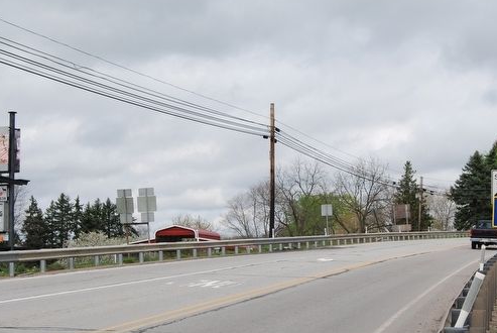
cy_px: 193
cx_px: 284
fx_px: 1009
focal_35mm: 73
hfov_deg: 27.6
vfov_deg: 18.7
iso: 100
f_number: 8
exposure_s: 1/250
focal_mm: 30
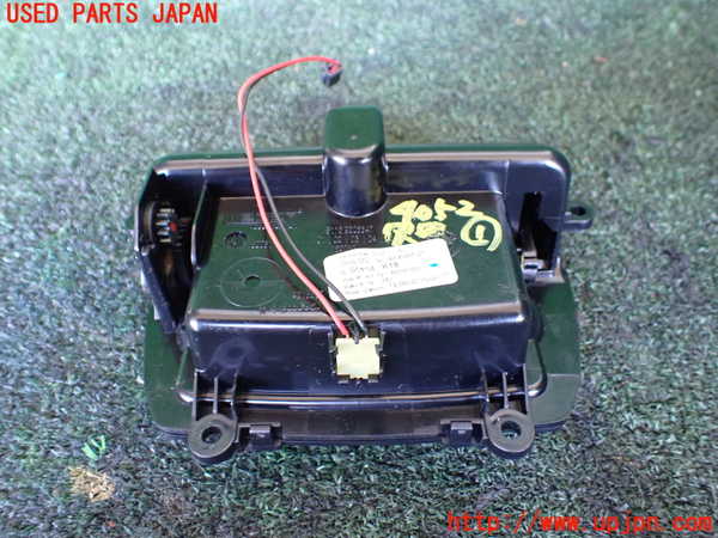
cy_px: 269
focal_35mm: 30
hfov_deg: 60.0
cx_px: 359
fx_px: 622
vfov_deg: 46.8
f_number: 2.3
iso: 800
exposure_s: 1/40
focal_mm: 5.4
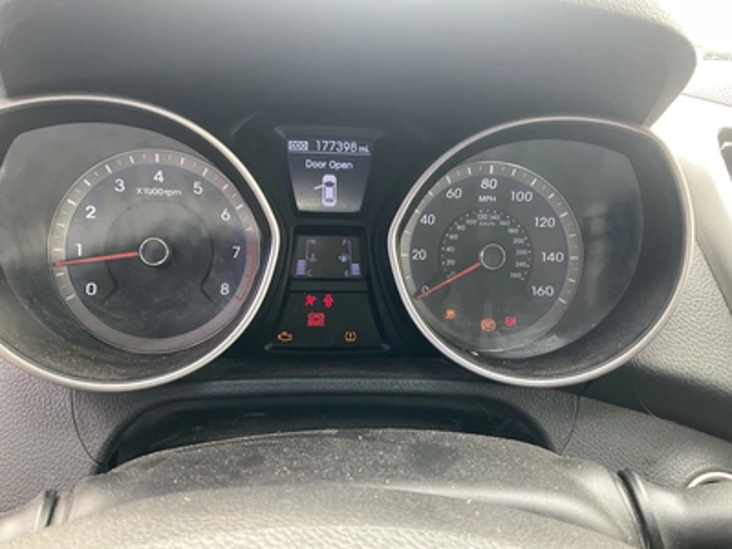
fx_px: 613
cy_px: 274
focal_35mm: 29
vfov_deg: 48.2
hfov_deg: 61.7
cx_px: 366
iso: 64
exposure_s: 1/110
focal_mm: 3
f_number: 1.8
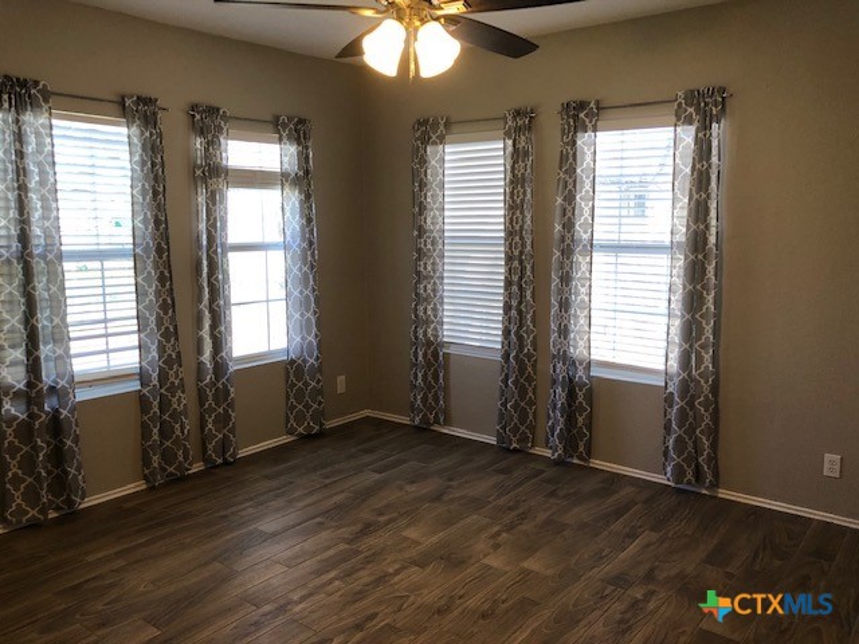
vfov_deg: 49.7
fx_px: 695
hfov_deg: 63.4
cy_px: 322
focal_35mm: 28
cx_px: 430
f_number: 1.8
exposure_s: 1/40
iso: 25
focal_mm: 3.99
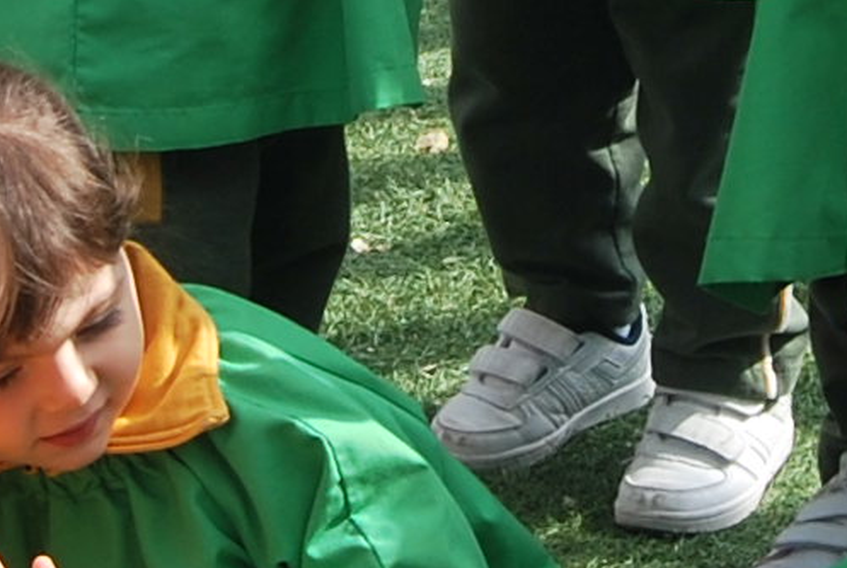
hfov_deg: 7.6
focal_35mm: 269
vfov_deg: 5.1
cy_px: -154
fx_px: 6336
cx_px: 421
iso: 100
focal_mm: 23
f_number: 7.1
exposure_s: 1/200
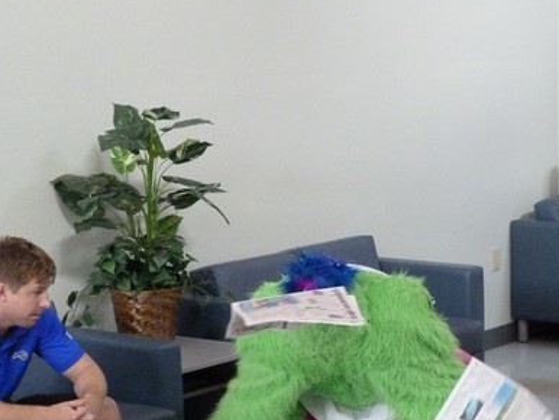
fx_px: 1794
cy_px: 285
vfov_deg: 13.3
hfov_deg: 17.7
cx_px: 300
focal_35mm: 111
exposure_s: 1/60
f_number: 3.3
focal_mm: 12.1
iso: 800
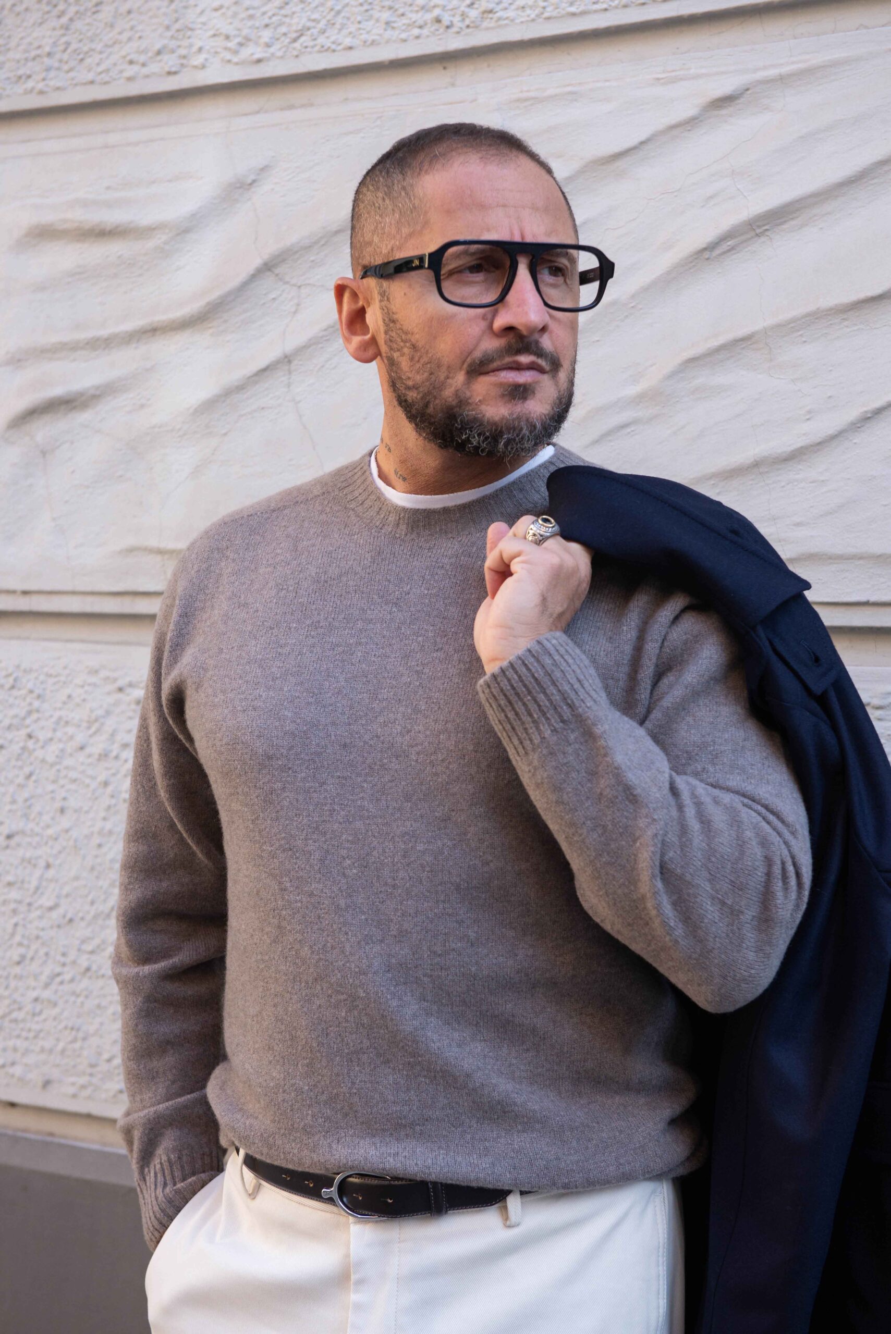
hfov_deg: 21.9
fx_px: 2299
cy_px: 667
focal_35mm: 62
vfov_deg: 32.4
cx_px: 446
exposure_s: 1/200
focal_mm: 62
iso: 500
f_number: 5.6
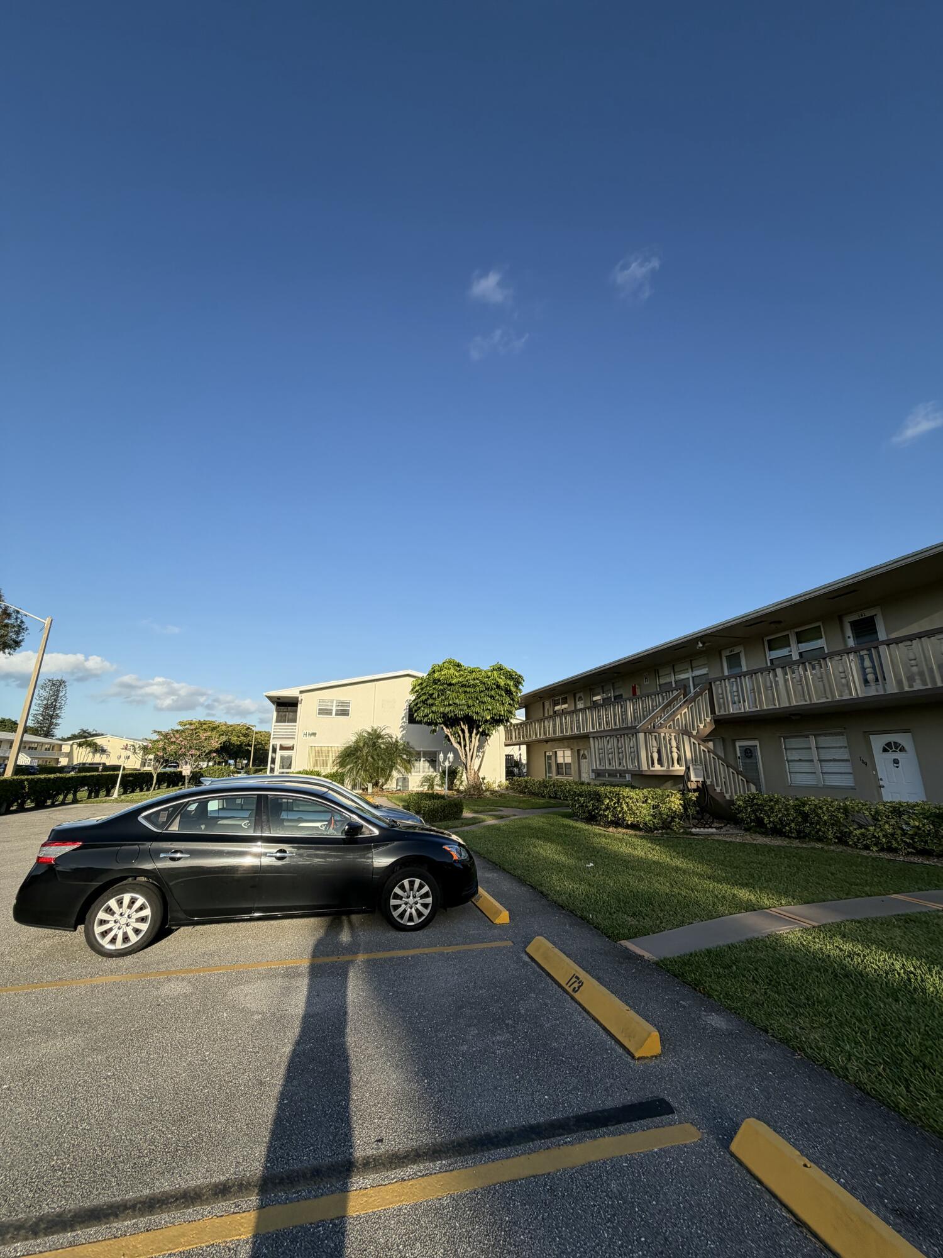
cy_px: 629
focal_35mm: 14
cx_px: 472
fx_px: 509
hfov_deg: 85.7
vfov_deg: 102.1
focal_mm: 2.22
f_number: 2.2
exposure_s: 1/770
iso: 32
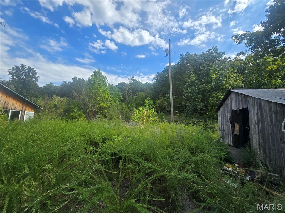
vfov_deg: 89.9
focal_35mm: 13
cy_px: 106
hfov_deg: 106.2
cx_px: 142
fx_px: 107
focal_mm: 2.2
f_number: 2.2
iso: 50
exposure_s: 1/2010
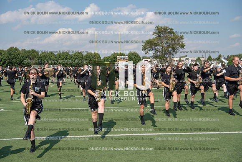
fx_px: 282
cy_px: 81
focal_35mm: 42
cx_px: 121
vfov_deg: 31.9
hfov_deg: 46.4
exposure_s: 1/1250
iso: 200
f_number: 5.6
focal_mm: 42
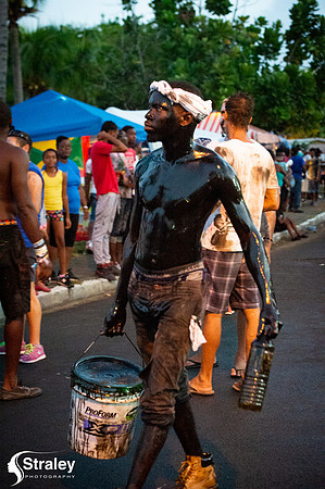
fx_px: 950
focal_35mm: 70
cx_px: 162
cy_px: 244
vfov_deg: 28.9
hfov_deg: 19.4
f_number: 5
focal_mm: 70
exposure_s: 1/160
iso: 25600
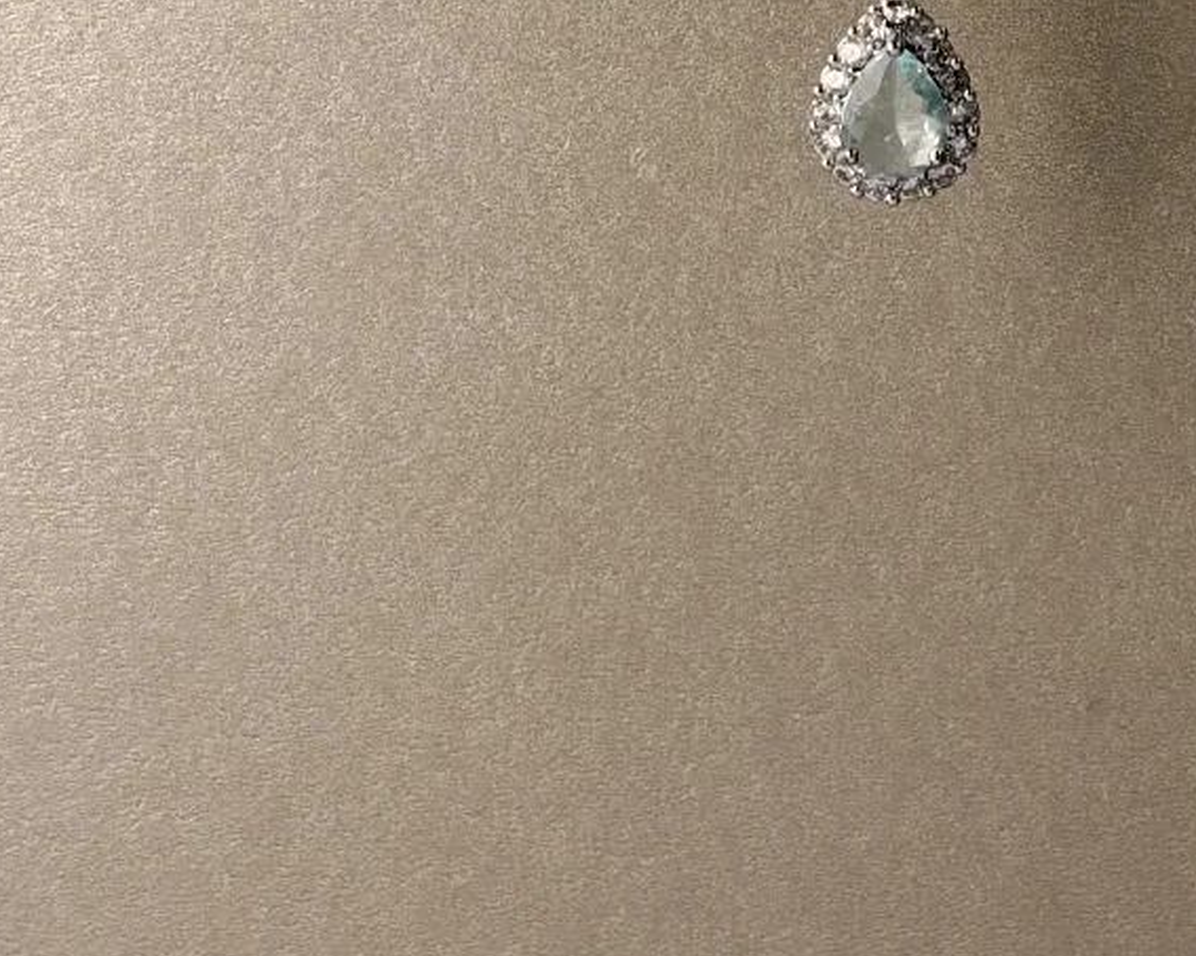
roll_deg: +0.2
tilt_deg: -2.6
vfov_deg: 11.8
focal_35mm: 129
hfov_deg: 14.9
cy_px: -57
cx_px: 875
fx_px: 4564
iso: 32
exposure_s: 1/987
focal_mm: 5.96
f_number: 1.6
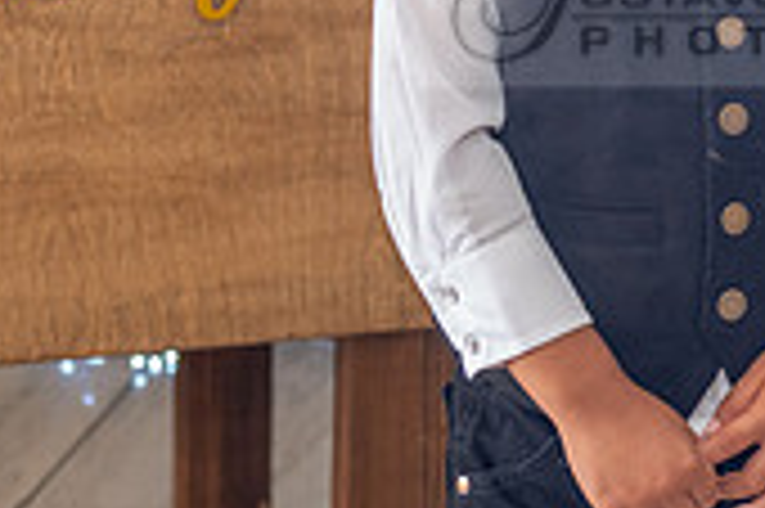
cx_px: 806
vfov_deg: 10.4
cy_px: -20
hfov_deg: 15.4
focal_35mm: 130
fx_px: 2760
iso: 800
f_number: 3.5
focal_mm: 38
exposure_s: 1/200
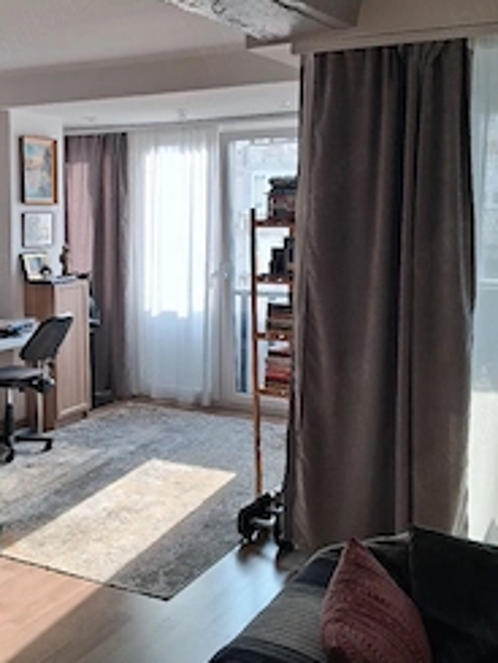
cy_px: 244
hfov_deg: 32.3
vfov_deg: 42.6
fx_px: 843
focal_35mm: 44
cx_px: 127
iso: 25
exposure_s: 1/100
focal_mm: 4
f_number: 1.8
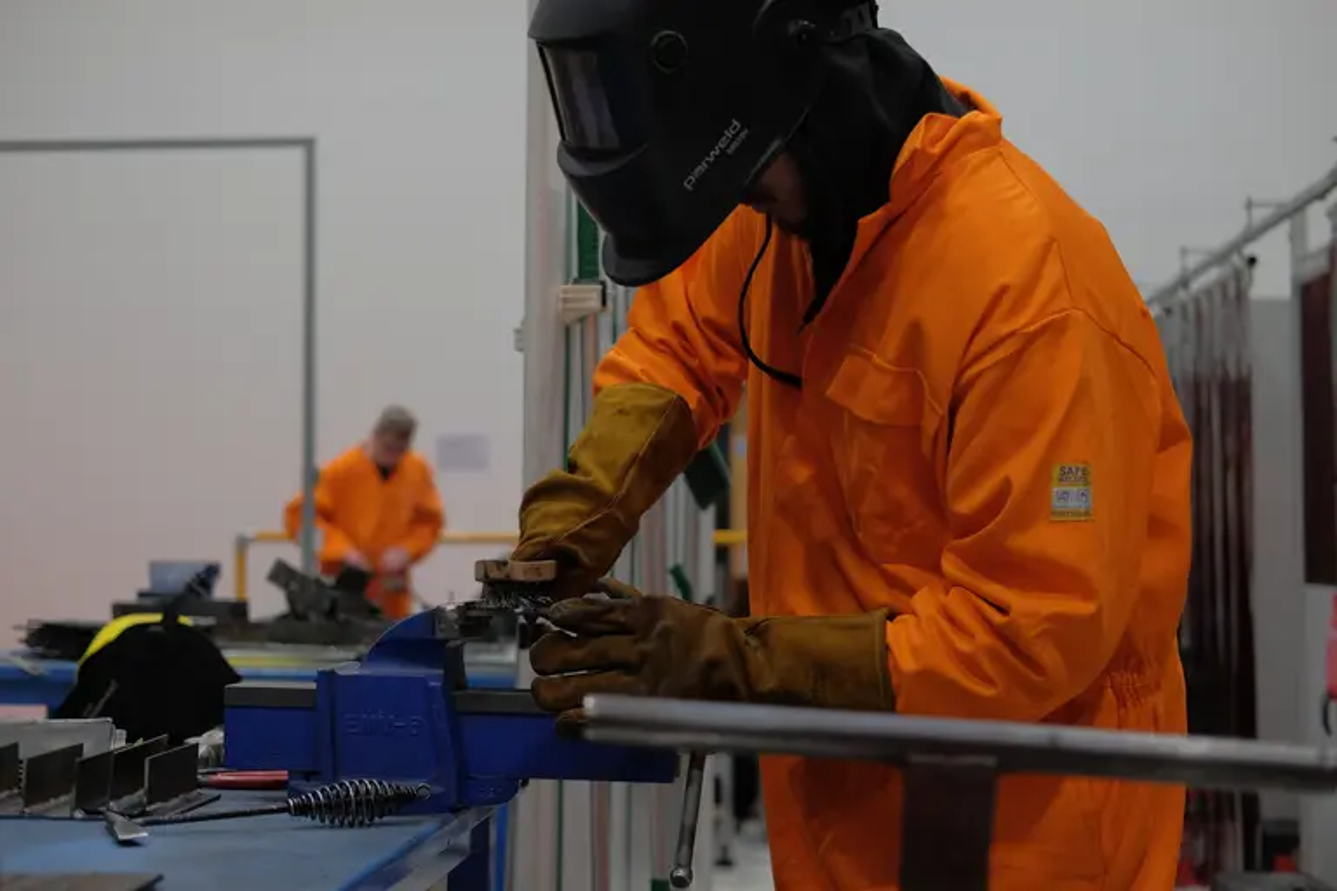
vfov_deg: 25.5
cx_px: 668
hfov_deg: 37.5
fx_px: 1968
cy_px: 446
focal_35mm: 53
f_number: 2.2
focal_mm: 35
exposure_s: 1/125
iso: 320
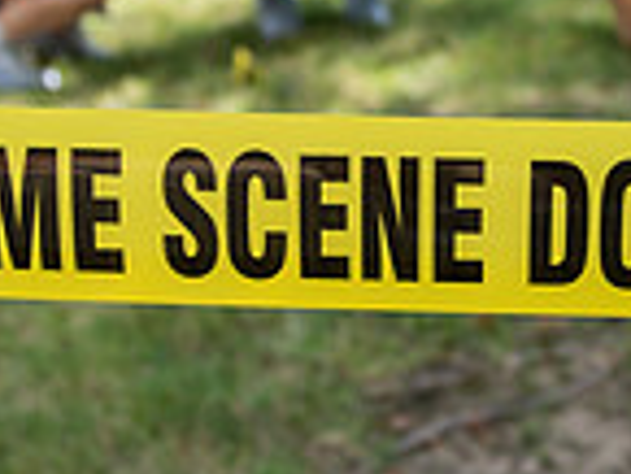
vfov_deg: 12.4
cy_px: 46
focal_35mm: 119
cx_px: 418
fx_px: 2171
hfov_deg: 16.5
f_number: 3.5
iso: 125
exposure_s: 1/400
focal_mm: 31
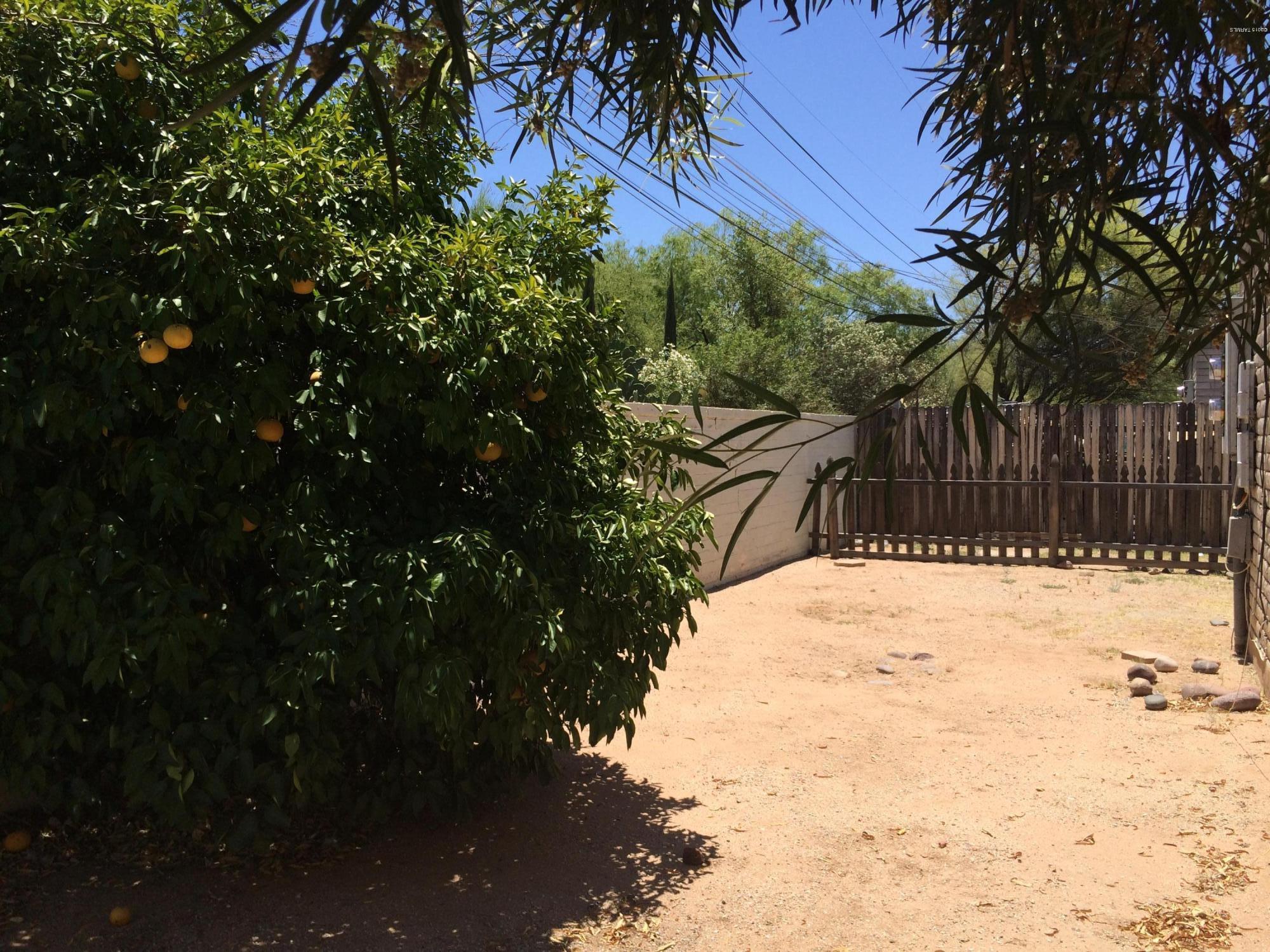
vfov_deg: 46.8
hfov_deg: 60.0
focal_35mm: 30
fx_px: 1101
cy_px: 476
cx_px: 635
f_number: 2.2
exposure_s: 1/1953
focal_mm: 4.12
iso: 40
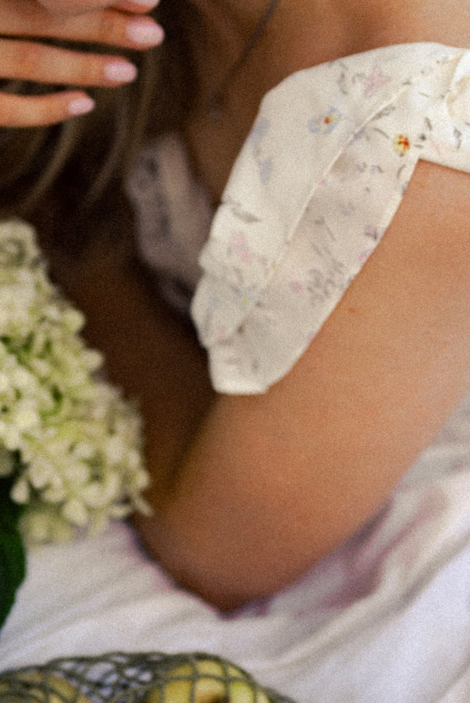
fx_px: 2992
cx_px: 192
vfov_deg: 13.4
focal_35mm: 153
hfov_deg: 9.0
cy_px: 309
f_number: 1.8
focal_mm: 50
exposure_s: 1/640
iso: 125
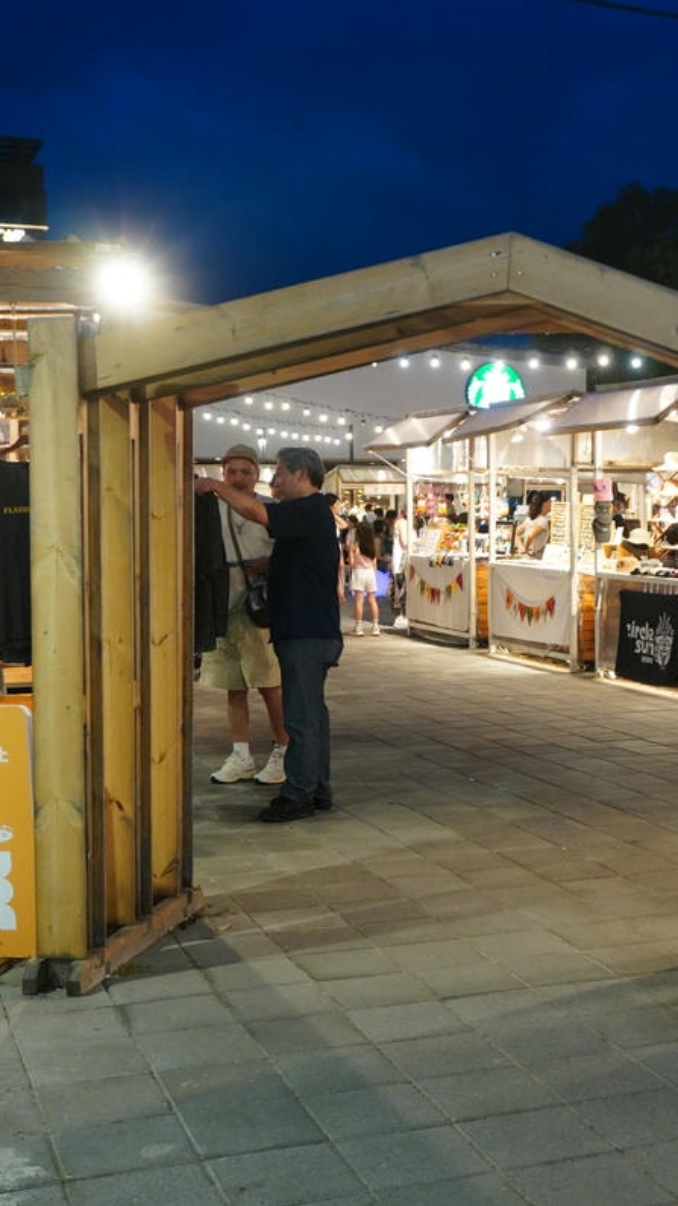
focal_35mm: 50
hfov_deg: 23.7
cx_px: 535
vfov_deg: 41.5
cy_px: 604
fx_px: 1592
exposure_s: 1/40
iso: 1600
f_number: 4
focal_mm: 21
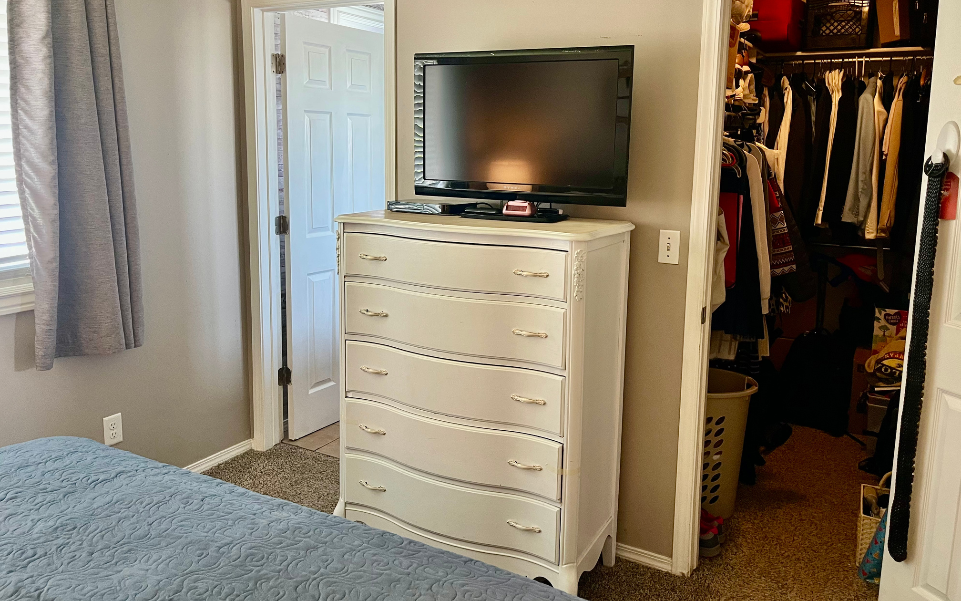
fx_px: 733
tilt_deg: -8.2
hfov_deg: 66.5
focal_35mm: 28
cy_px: 246
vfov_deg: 44.4
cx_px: 488
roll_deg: -1.1
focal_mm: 5.1
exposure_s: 1/60
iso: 160
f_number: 1.6
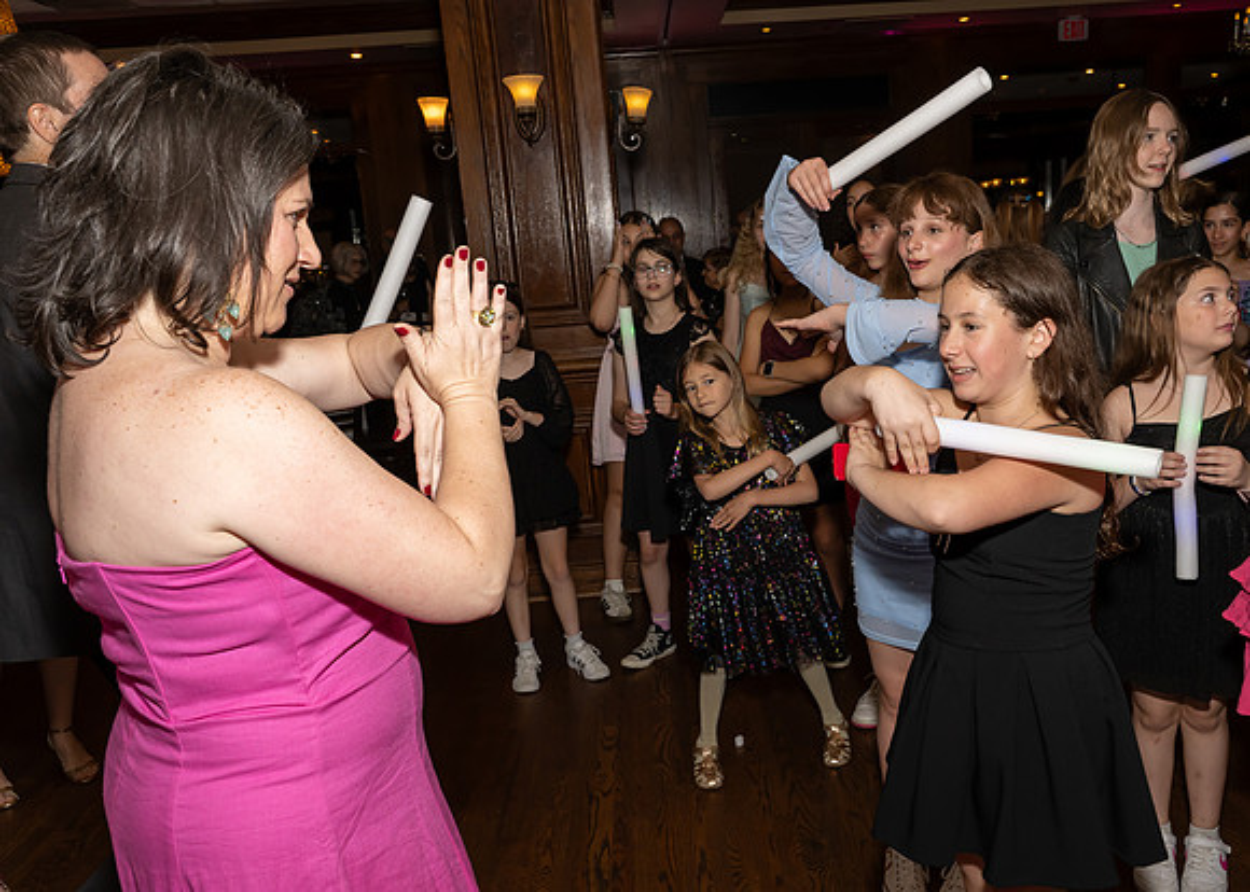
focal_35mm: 32
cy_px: 508
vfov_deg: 43.1
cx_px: 731
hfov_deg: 57.7
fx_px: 1127
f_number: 8
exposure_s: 1/250
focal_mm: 25
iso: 640
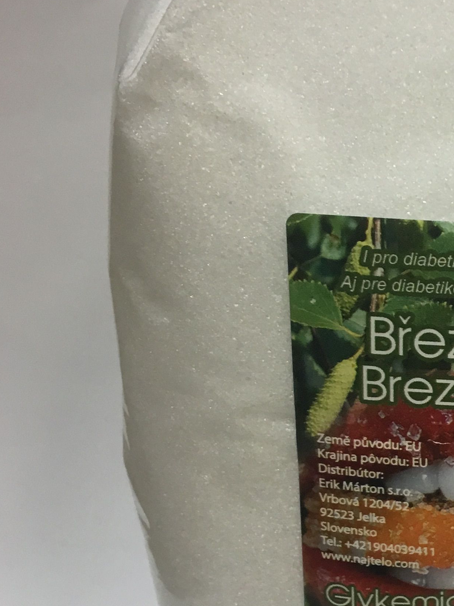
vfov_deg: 27.3
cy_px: 378
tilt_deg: -29.8
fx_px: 1242
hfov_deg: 19.6
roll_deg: +0.6
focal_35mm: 71
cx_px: 530
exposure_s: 1/33
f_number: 2.2
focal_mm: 4.15
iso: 50
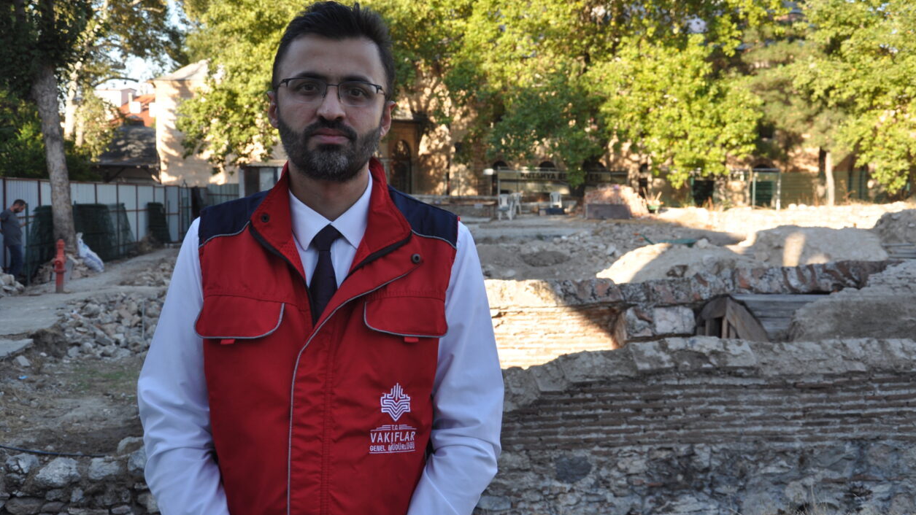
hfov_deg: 42.9
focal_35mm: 48
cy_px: 240
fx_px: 1166
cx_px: 466
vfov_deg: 24.9
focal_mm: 30
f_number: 6.3
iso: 200
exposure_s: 1/160
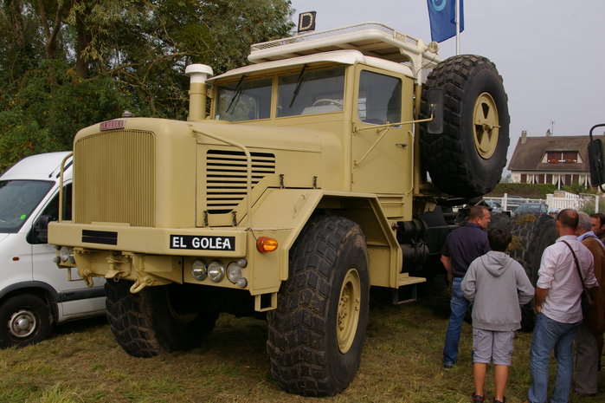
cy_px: 202
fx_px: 605
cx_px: 302
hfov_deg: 53.2
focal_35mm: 36
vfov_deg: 36.8
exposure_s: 1/180
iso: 200
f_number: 11
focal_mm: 24
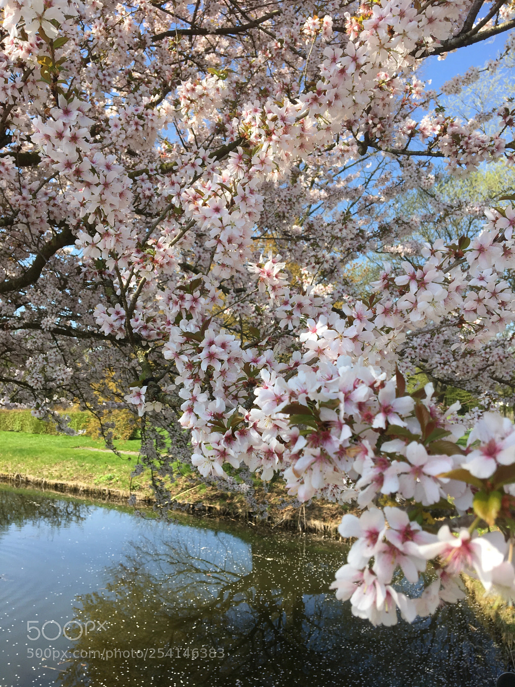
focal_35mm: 29
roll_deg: -1.4
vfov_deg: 61.7
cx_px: 258
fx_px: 575
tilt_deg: +2.6
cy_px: 344
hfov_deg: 48.2
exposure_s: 1/712
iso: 25
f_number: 2.2
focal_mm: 4.15
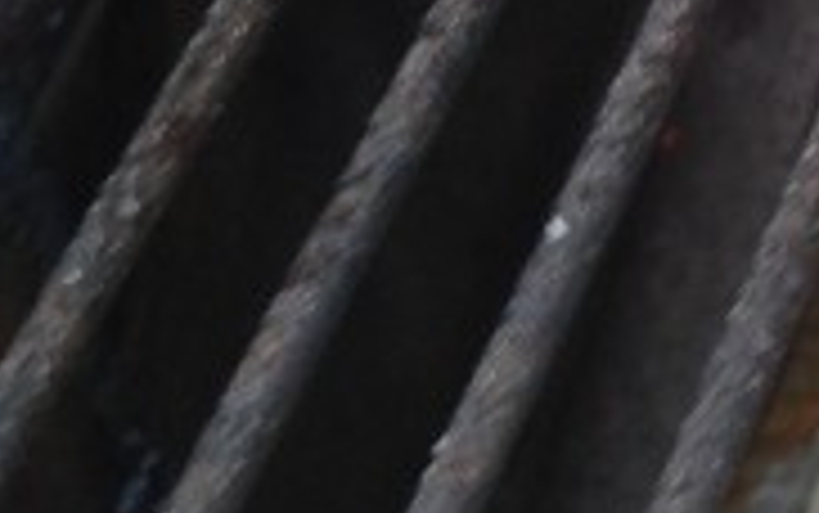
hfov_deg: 9.4
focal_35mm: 197
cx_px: 2012
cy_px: -328
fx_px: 4400
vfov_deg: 6.6
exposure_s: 1/20
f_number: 2.4
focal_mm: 4.12
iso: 64
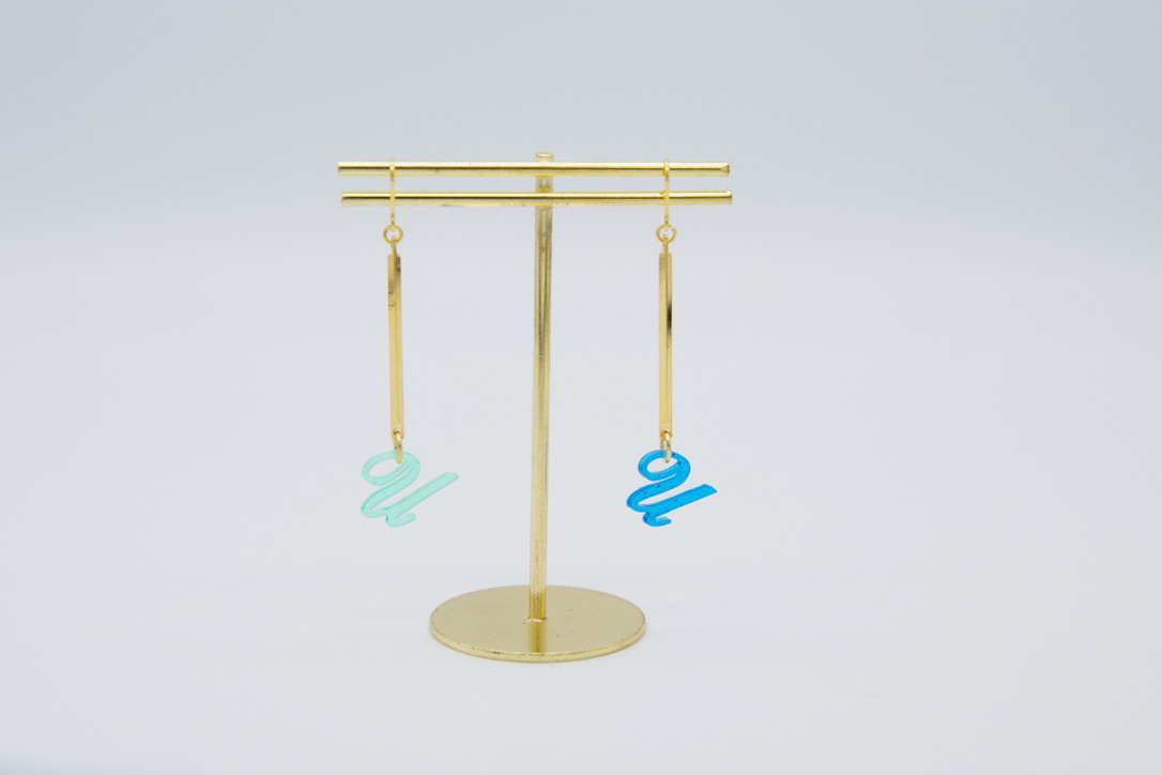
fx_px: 3098
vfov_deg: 14.3
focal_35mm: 96
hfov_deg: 21.2
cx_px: 581
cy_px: 388
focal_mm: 63
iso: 400
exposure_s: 1/160
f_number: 5.6
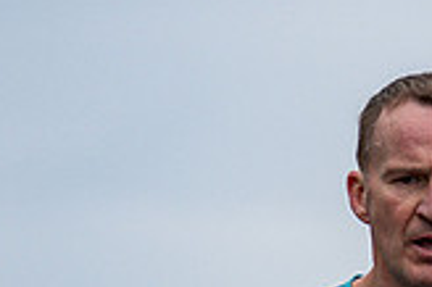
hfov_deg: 2.3
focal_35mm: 900
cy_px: 487
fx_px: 10789
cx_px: 406
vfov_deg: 1.5
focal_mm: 170
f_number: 2.8
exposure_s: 1/1600
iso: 280
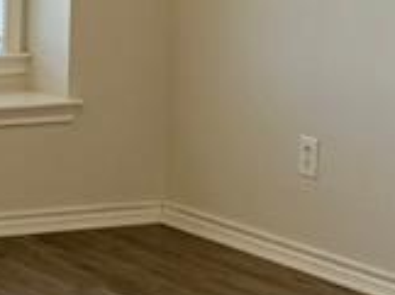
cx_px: -249
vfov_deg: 9.7
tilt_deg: -7.8
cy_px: 95
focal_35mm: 152
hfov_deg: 12.2
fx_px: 1732
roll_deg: +0.2
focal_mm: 6.76
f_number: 1.78
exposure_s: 1/120
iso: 200
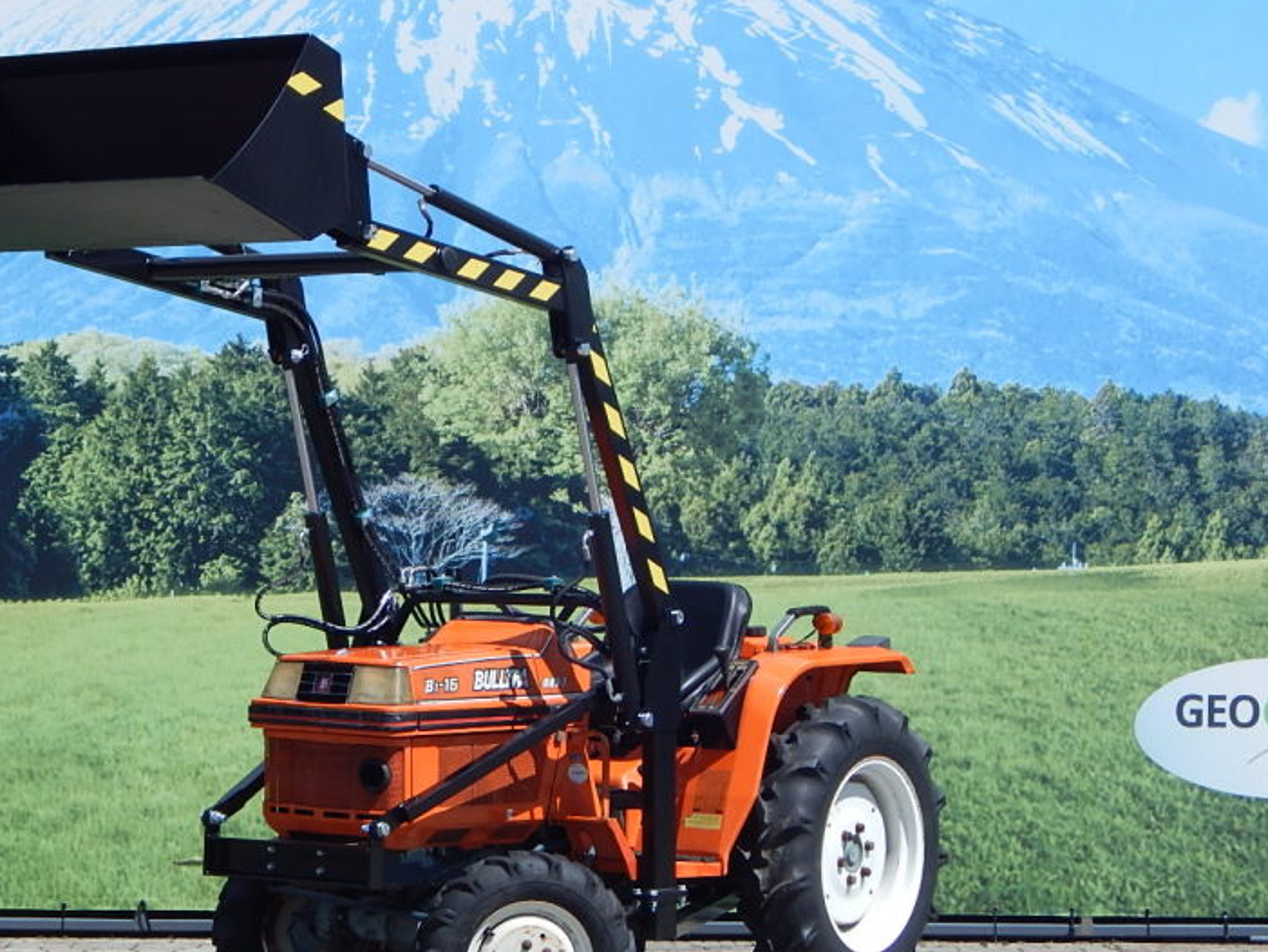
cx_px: 626
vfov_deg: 13.8
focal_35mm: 107
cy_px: 472
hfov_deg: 18.4
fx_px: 3920
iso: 125
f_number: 4.2
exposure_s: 1/1000
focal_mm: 13.5
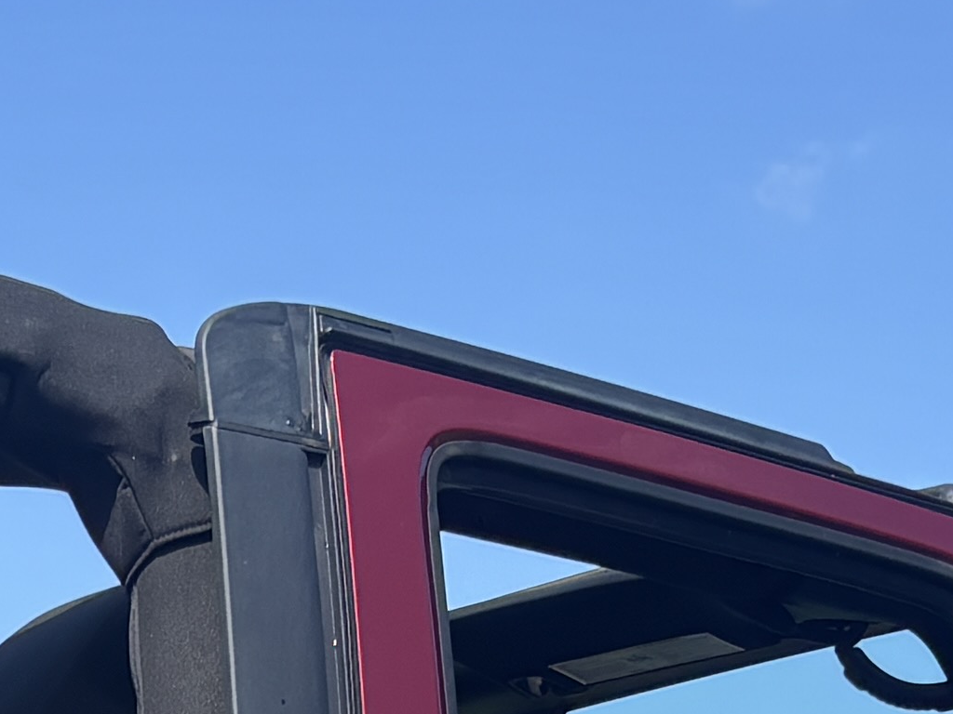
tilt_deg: -3.3
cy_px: 1671
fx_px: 3992
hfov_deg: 13.4
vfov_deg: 9.2
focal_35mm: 145
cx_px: -84
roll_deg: +0.1
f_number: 1.6
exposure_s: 1/1381
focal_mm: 5.96
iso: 50
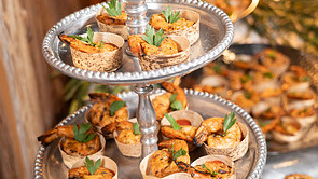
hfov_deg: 28.2
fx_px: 632
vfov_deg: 16.0
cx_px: 157
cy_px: 143
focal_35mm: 75
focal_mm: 47
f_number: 4
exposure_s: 1/125
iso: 1250
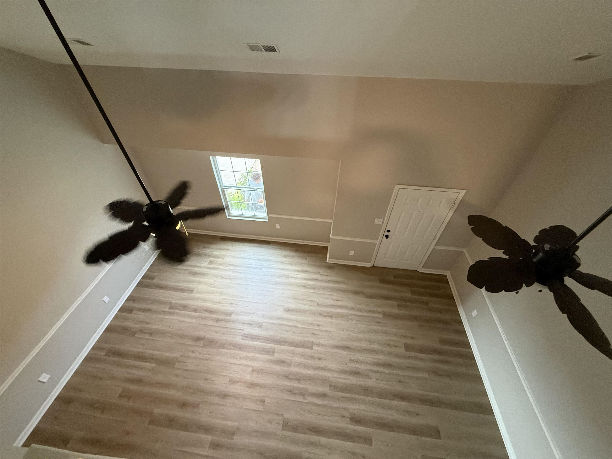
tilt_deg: -44.7
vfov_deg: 85.7
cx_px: 306
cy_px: 230
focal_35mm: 14
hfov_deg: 102.1
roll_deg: +0.0
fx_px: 248
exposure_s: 1/60
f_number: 2.2
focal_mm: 2.22
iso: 500
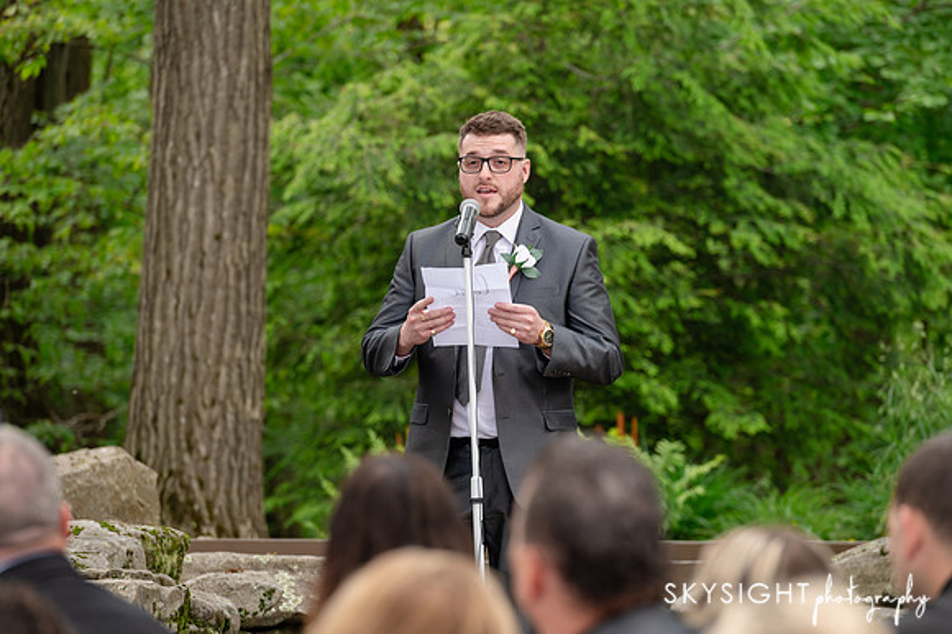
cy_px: 317
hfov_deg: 9.9
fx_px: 5504
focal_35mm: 208
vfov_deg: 6.6
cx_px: 476
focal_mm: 200
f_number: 4.5
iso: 320
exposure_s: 1/200
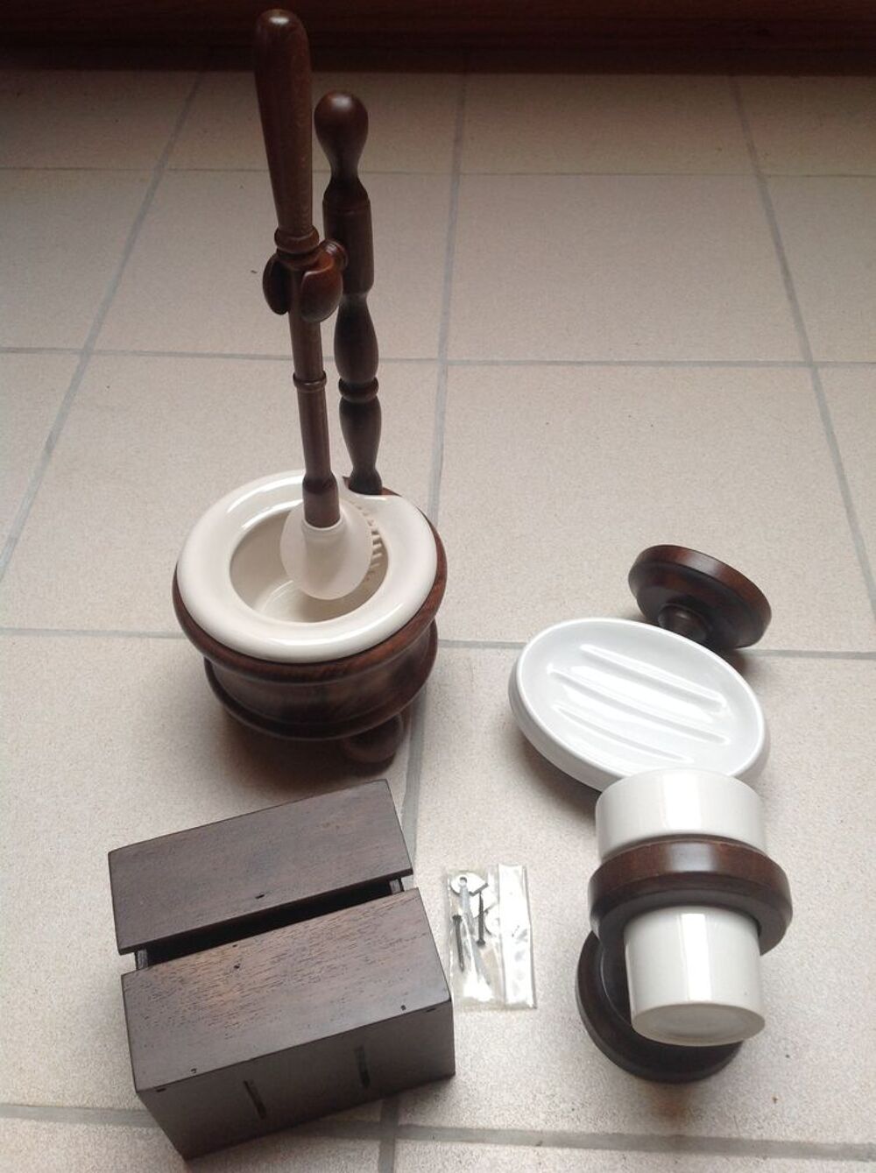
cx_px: 438
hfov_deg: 40.6
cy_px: 586
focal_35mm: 35
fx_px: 1184
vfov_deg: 52.7
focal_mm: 4.28
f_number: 2.4
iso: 64
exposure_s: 1/40
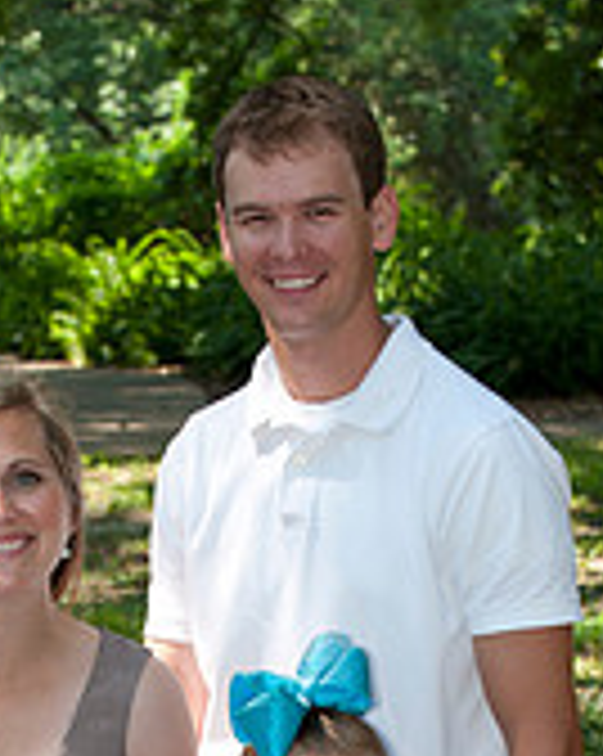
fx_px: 4604
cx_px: 173
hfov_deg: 7.5
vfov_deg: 9.2
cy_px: 986
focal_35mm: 206
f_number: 5.6
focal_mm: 82
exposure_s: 1/125
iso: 250
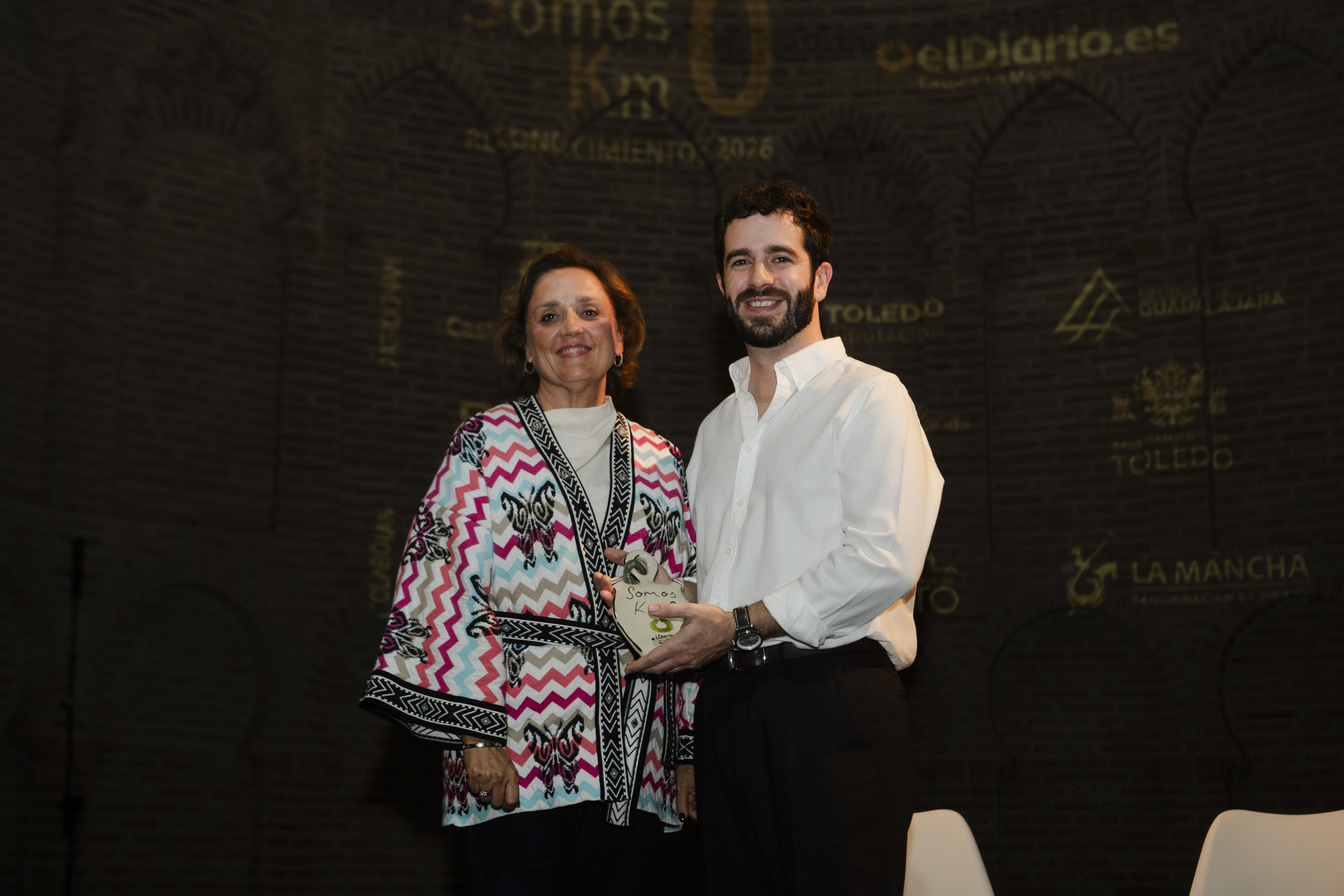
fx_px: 2101
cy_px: 448
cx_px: 672
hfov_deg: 35.5
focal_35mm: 56
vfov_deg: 24.1
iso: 800
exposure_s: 1/200
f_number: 4.5
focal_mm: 55
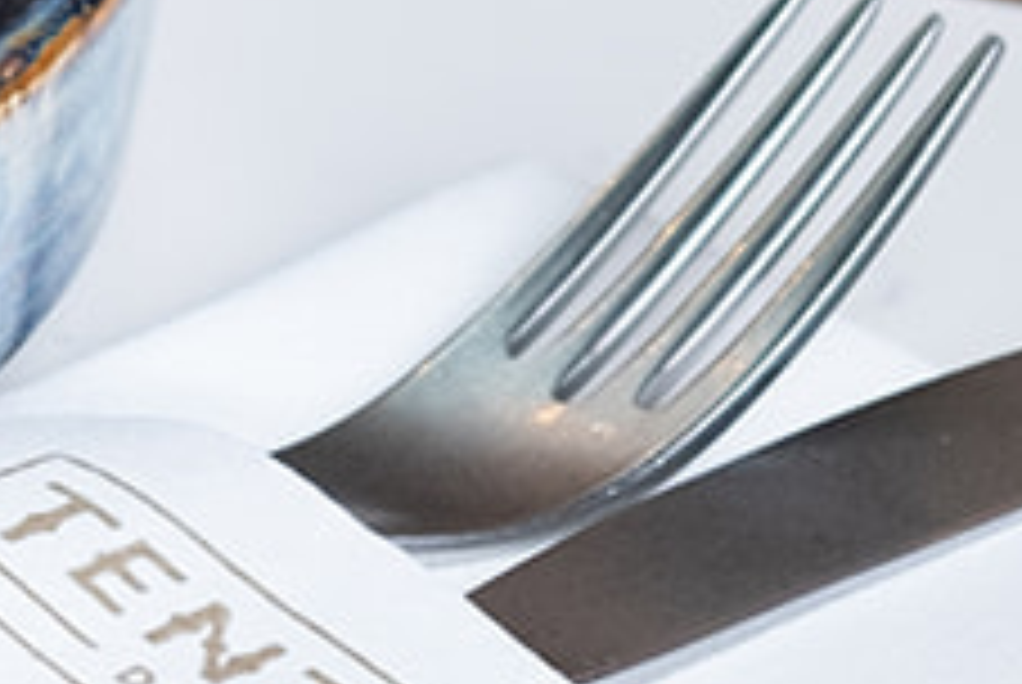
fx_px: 17993
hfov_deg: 3.2
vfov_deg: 2.2
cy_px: -767
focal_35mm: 633
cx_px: -1234
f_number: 4
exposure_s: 1/125
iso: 320
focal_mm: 60
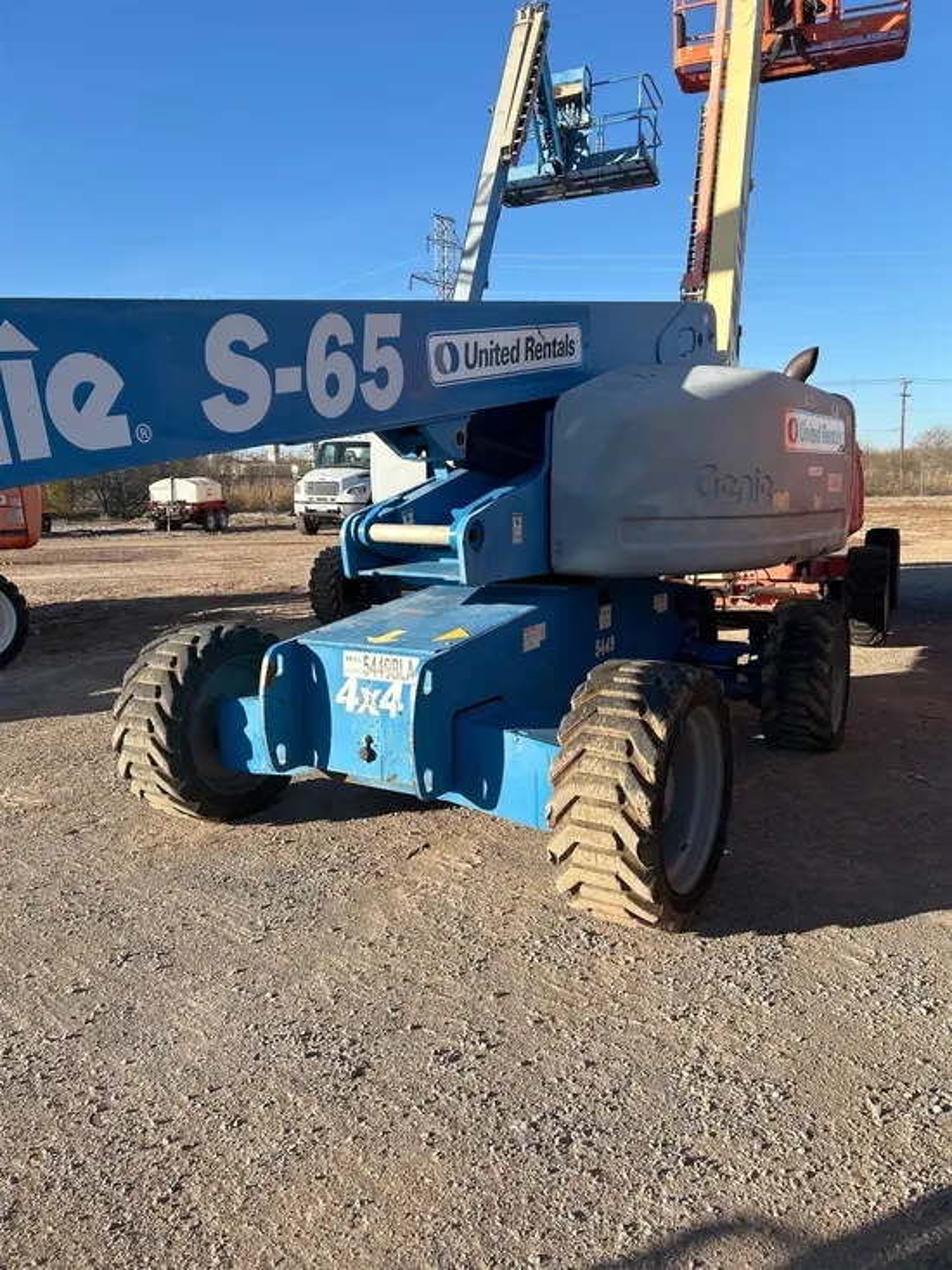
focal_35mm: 26
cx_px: 476
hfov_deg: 53.1
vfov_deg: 67.3
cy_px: 635
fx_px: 953
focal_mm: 5.7
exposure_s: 1/2299
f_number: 1.5
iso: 50
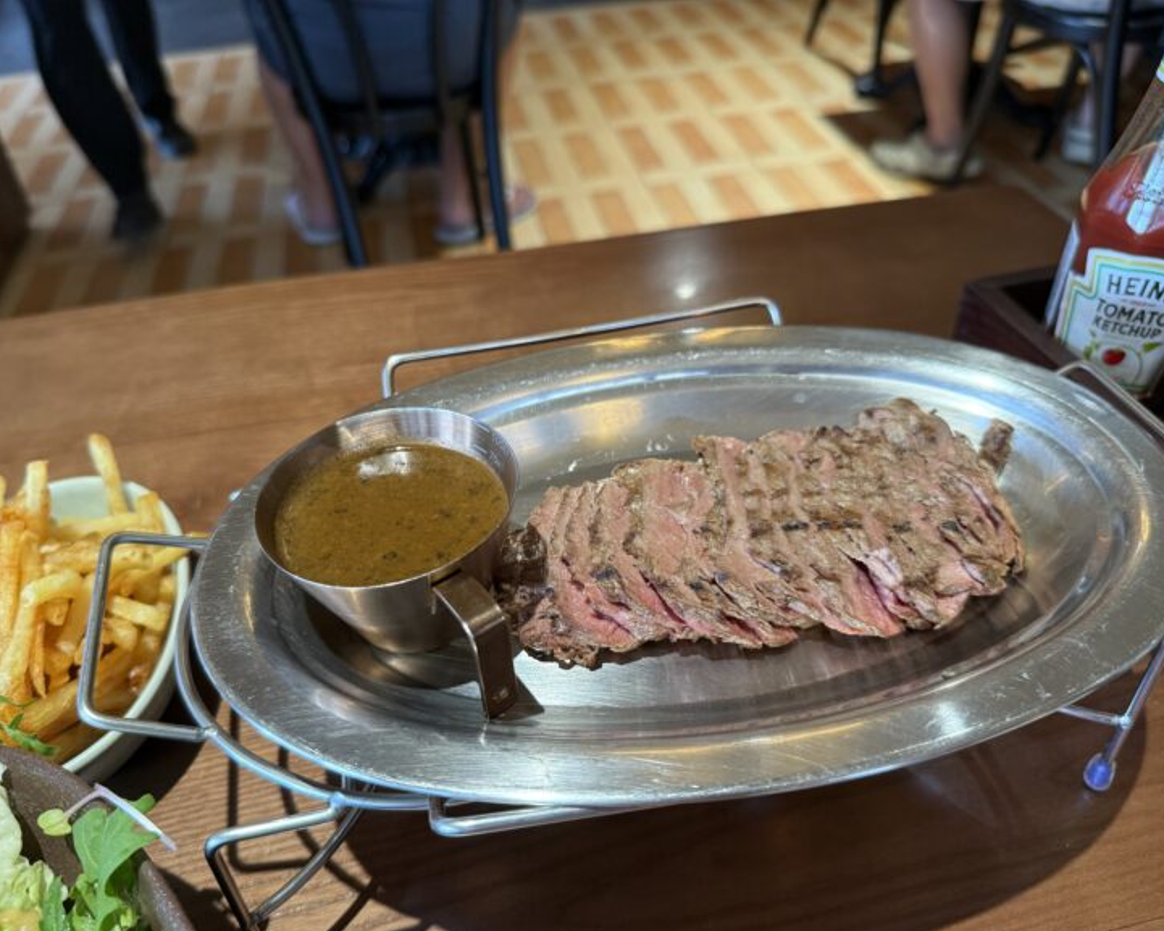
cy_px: 482
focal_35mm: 26
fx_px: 896
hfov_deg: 66.0
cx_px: 554
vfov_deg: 54.9
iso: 200
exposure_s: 1/50
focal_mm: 6.76
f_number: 1.78
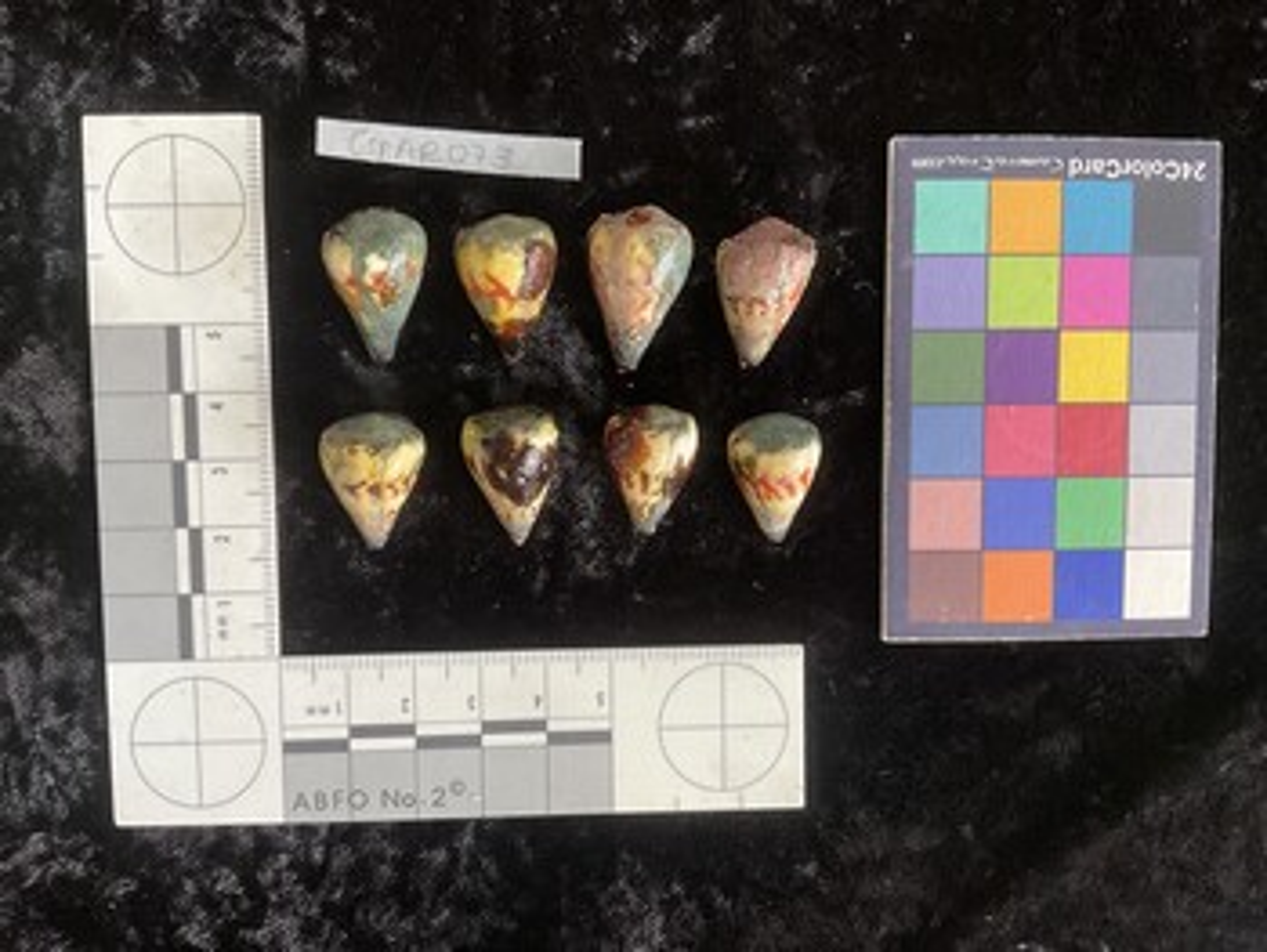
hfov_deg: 61.6
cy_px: 476
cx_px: 634
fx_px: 1062
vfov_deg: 48.3
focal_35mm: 29
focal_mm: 3
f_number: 1.8
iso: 50
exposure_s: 1/60
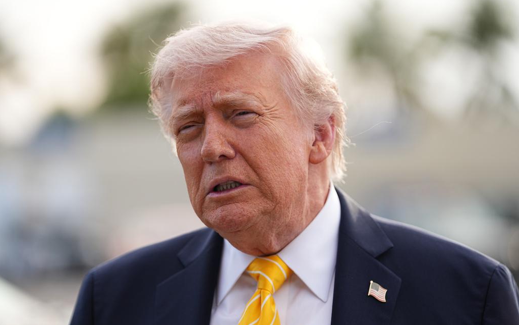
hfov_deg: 11.5
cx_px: 259
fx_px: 2575
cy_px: 155
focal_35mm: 182
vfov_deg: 7.2
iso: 125
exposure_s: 1/500
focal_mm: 178
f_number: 2.8
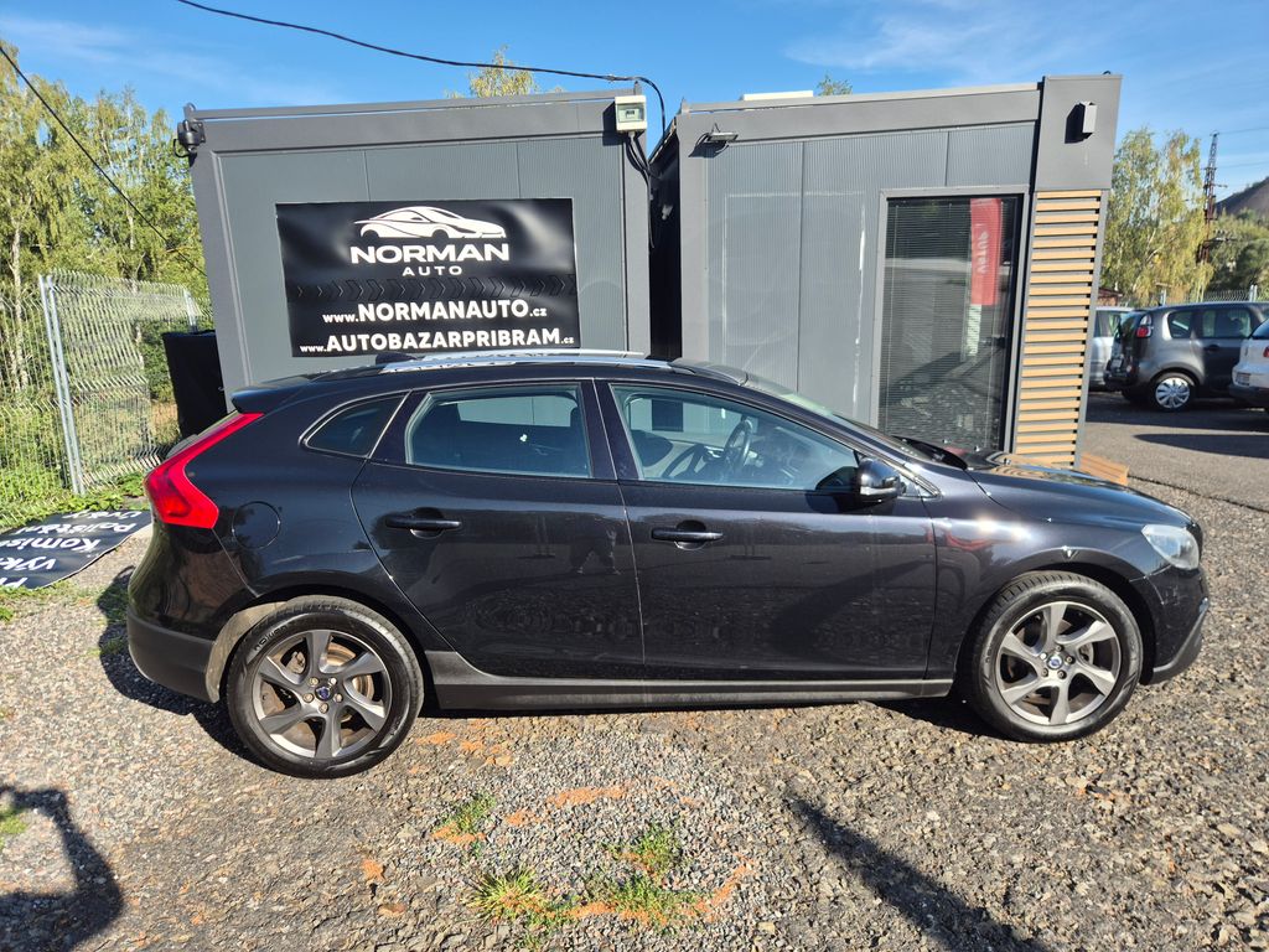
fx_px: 843
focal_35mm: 23
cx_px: 634
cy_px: 476
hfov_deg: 73.9
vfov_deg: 58.9
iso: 25
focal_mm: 5.4
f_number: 1.8
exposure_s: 1/876
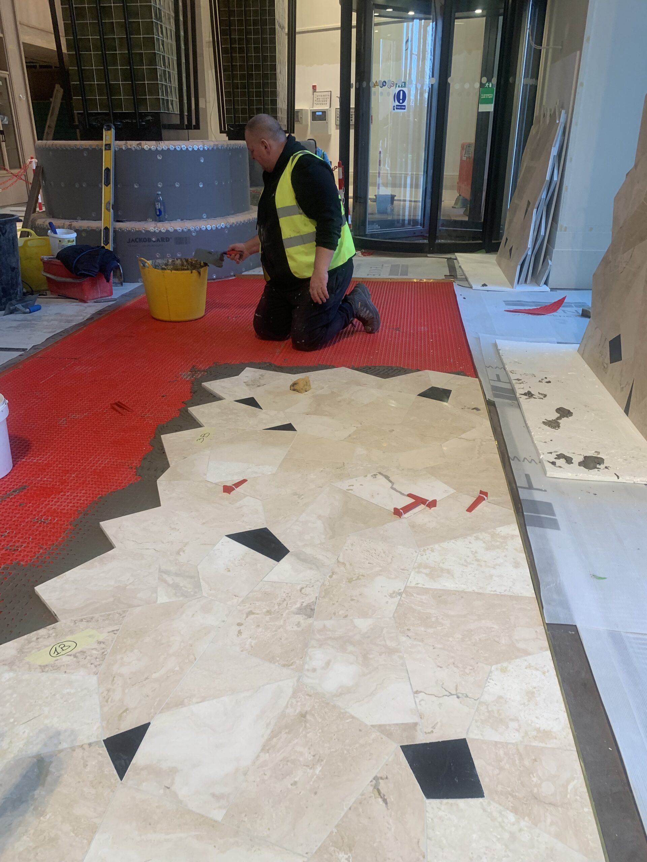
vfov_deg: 67.3
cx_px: 324
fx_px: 648
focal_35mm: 26
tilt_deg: -22.2
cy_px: 431
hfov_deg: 53.1
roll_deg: +0.7
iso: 100
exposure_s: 1/121
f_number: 1.8
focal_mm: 4.25
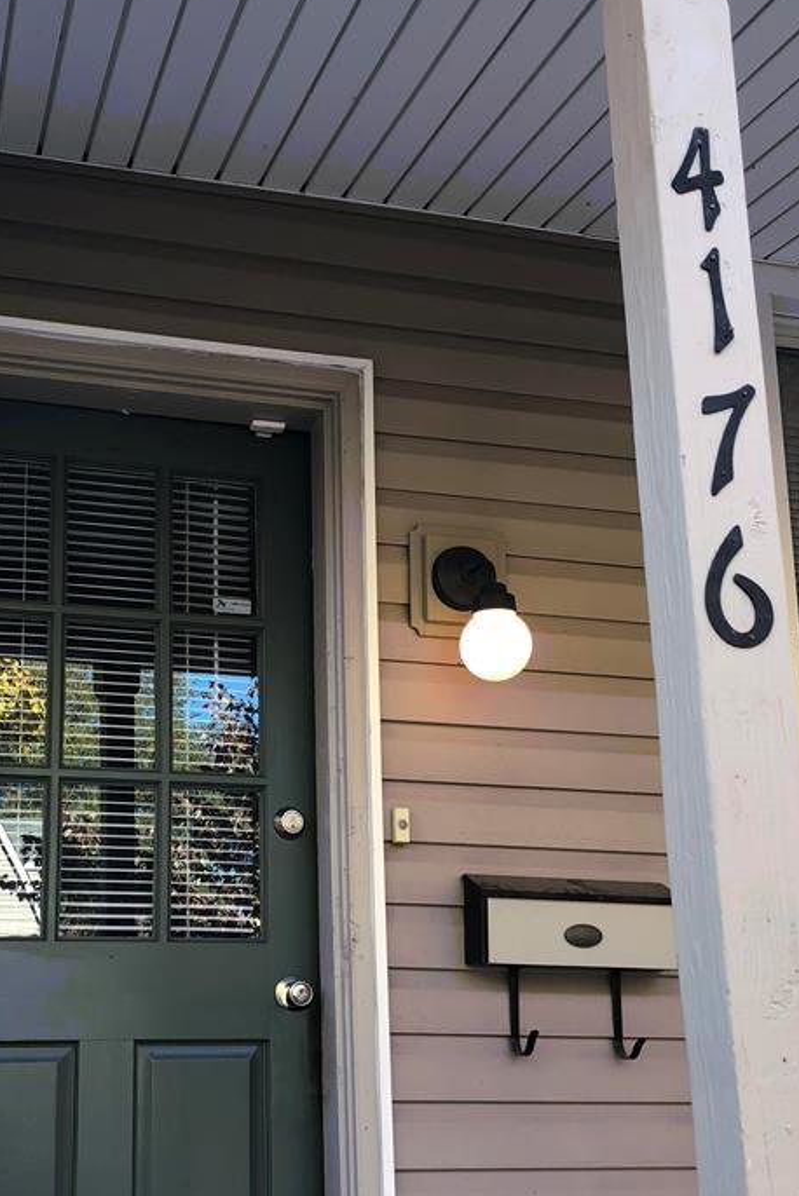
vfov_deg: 43.2
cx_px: 246
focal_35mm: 45
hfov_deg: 29.6
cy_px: 755
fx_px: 1496
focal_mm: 3.99
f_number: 1.8
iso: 32
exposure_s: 1/120
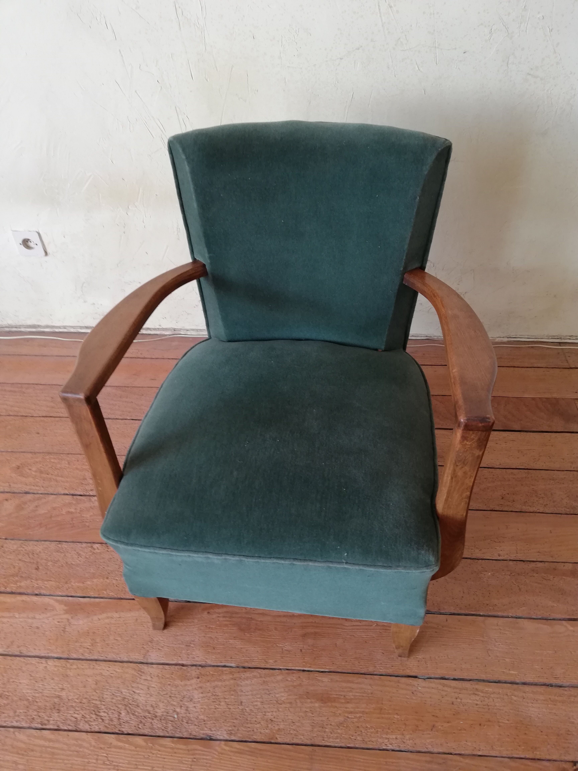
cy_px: 386
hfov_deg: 53.1
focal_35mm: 26
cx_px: 289
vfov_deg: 67.3
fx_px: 579
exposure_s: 1/33.3
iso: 250
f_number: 2.2
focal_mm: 3.81
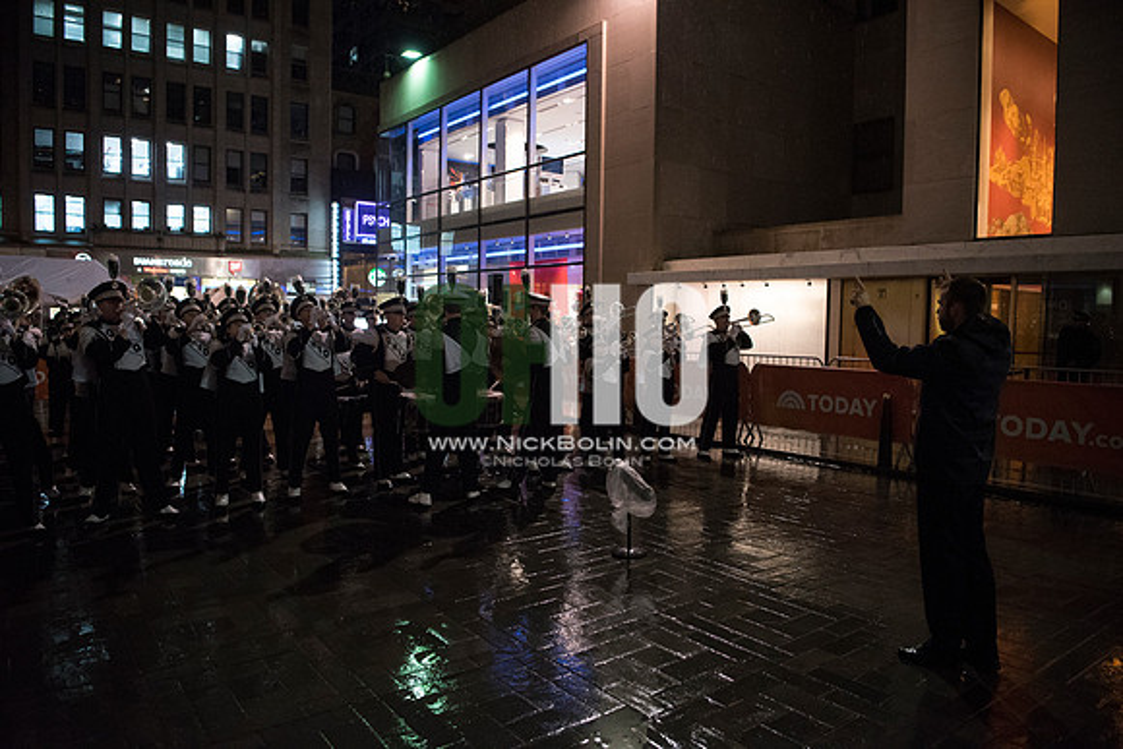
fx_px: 749
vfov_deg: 53.2
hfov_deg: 73.7
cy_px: 374
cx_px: 562
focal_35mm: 24
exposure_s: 1/320
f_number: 2.8
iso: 8000
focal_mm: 24
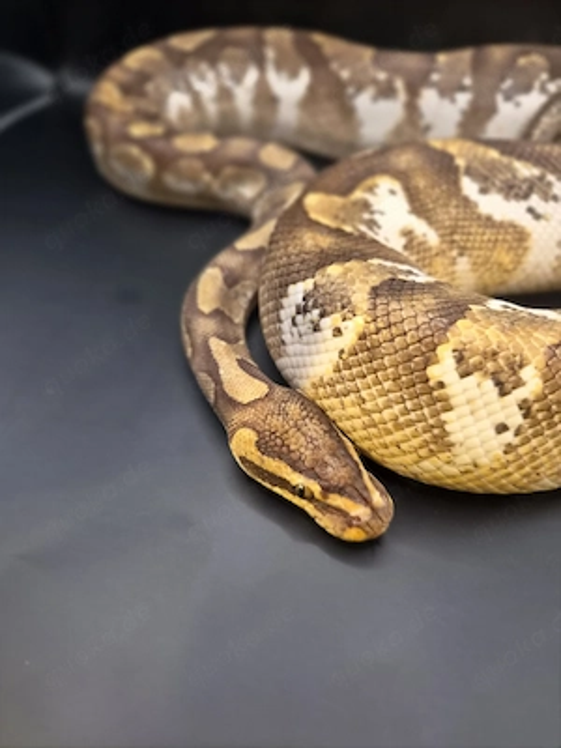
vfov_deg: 73.9
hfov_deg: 58.9
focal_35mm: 23
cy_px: 374
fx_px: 497
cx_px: 280
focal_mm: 5.4
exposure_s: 1/100
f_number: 1.8
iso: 500
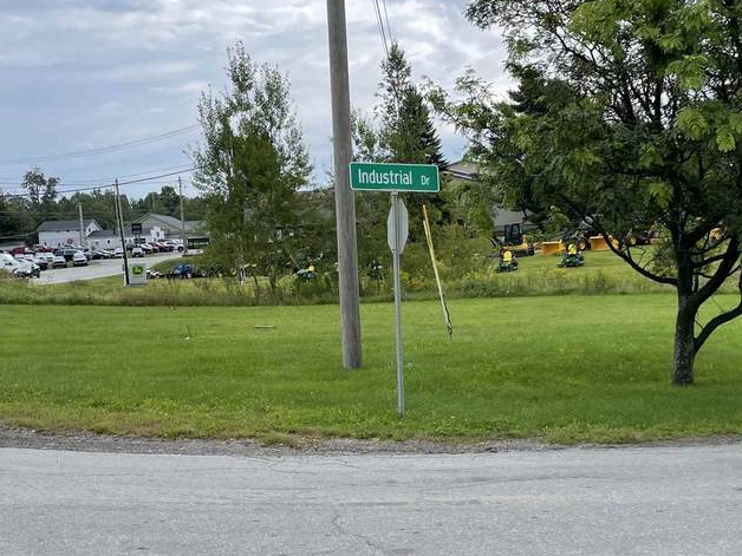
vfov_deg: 27.2
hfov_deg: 36.0
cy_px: 400
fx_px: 1136
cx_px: 453
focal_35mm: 53
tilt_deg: -4.2
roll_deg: +4.2
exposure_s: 1/2398
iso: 32
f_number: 1.6
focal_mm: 4.2
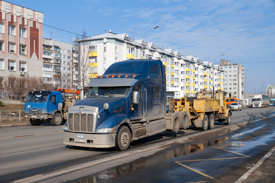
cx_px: 138
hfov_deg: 46.4
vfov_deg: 31.8
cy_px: 92
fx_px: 321
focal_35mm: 42
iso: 200
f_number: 7.1
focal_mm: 28
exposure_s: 1/1600
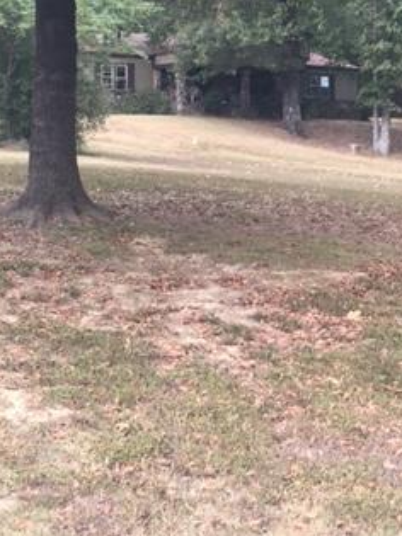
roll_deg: -1.5
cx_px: 177
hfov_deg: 24.8
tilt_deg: +5.2
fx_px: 914
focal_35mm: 59
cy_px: 107
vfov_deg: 31.8
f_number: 2.2
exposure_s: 1/40
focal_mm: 4.15
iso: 25
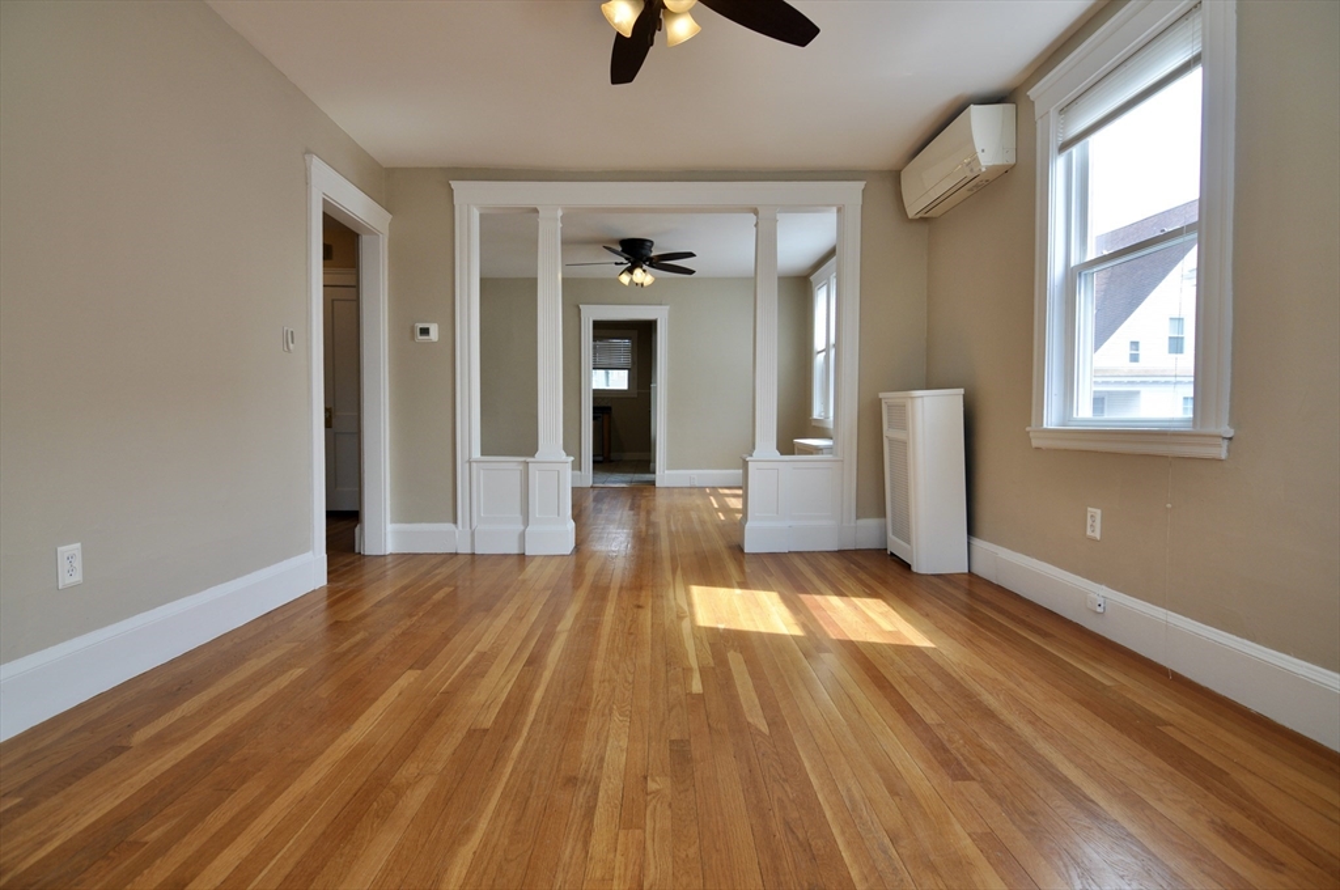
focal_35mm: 17
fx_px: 641
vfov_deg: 69.5
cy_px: 445
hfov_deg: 92.5
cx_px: 670
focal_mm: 11.5
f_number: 5
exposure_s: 1/100
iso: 200
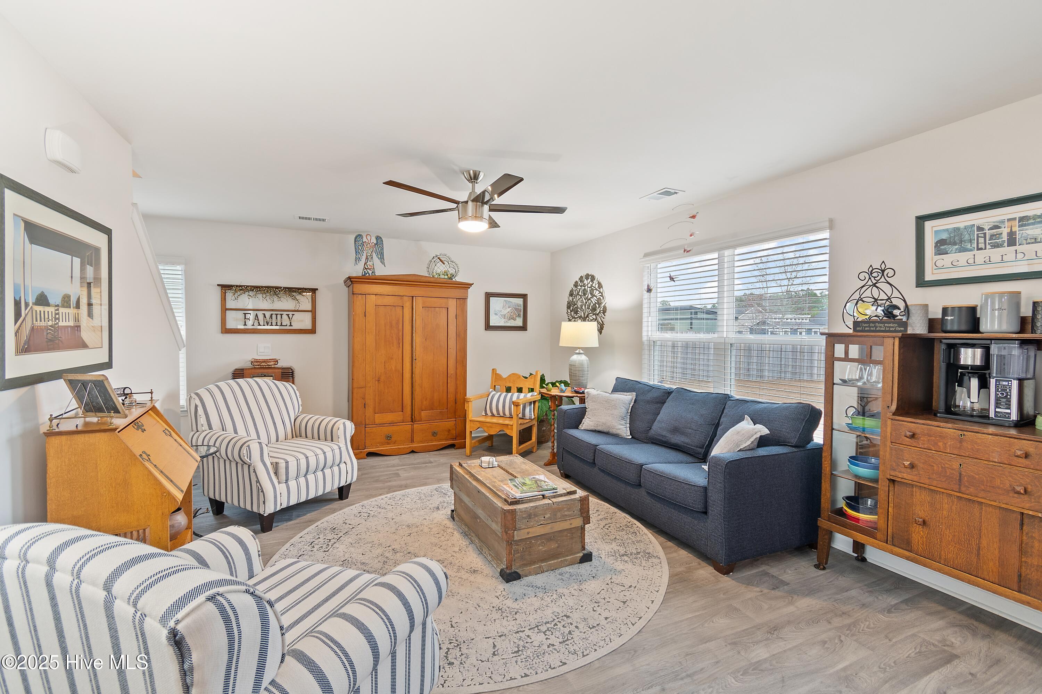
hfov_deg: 100.4
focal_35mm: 15
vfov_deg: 77.3
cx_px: 521
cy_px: 347
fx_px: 434
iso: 100
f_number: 4.5
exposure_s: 1/1.25
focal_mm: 10
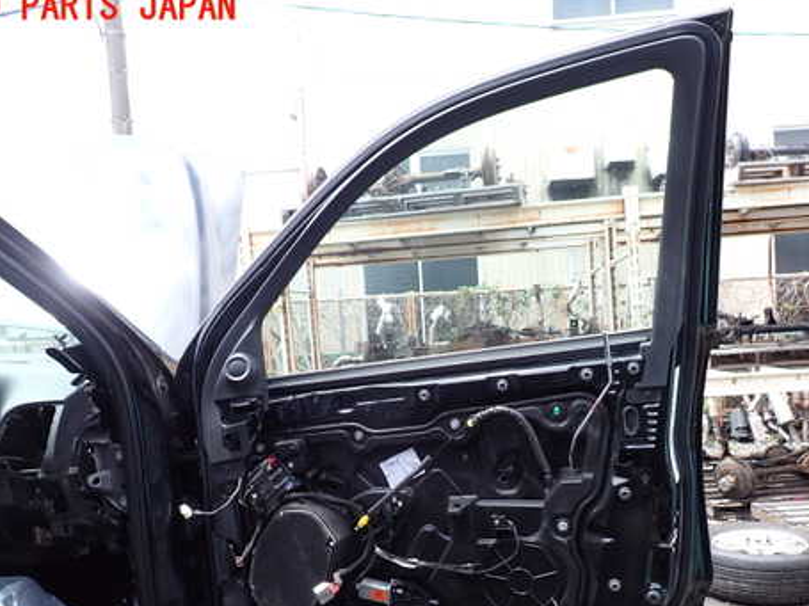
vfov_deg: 42.5
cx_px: 446
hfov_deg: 55.3
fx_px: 771
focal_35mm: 33
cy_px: 386
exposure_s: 1/250
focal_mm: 4.5
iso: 100
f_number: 2.8
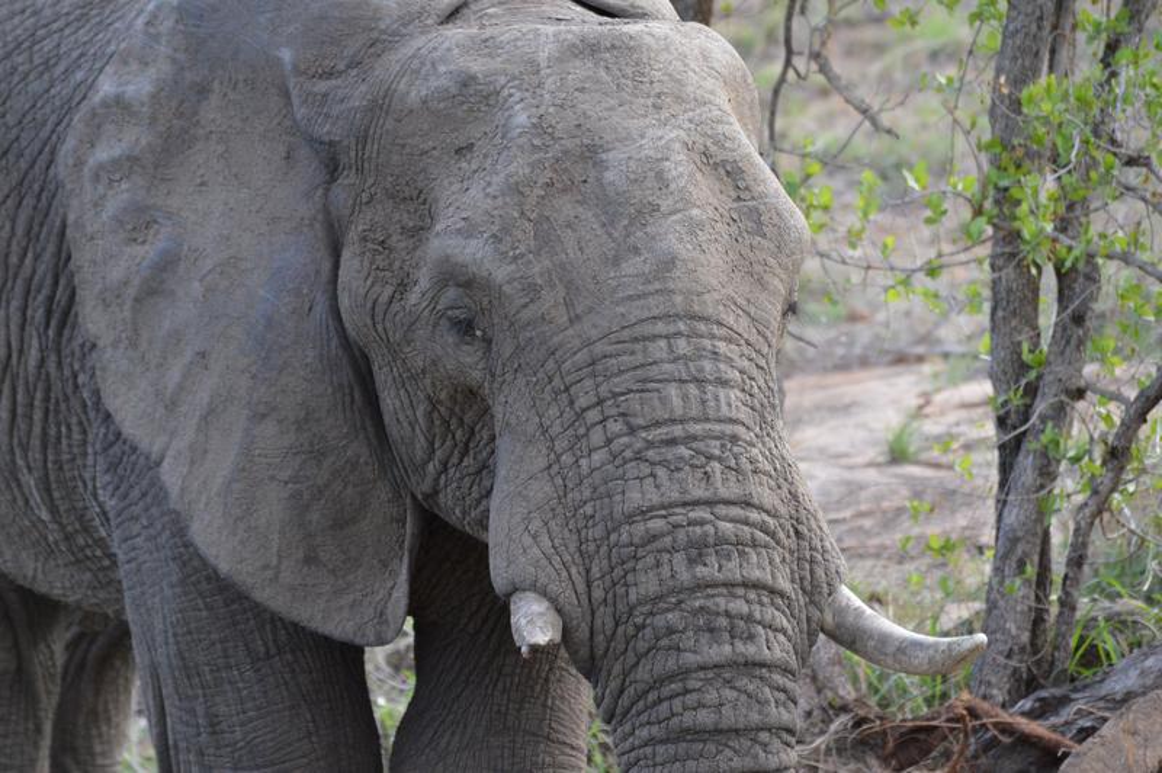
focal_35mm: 360
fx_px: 11610
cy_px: 386
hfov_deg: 5.7
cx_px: 581
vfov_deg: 3.8
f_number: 5.3
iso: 1600
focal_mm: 240
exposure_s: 1/500
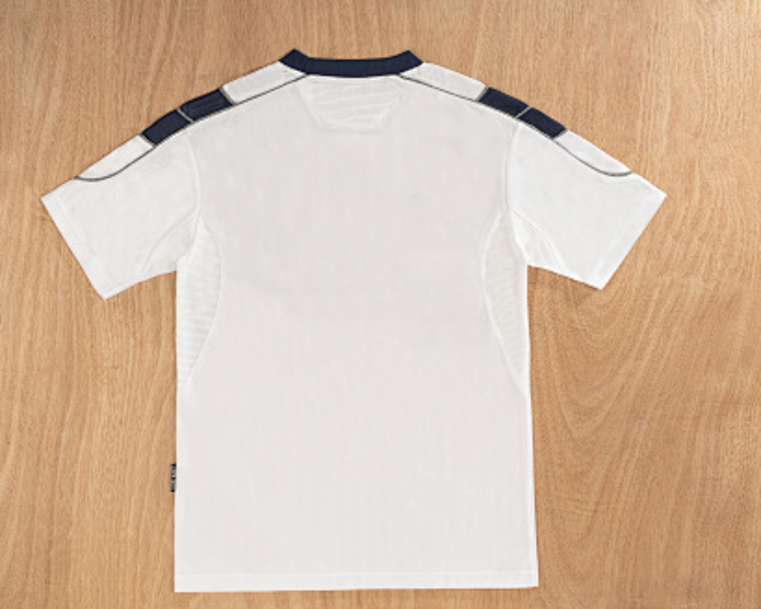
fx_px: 1419
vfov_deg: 24.2
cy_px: 305
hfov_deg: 30.0
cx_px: 366
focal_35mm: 63
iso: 100
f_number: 11
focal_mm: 55
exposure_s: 1/125
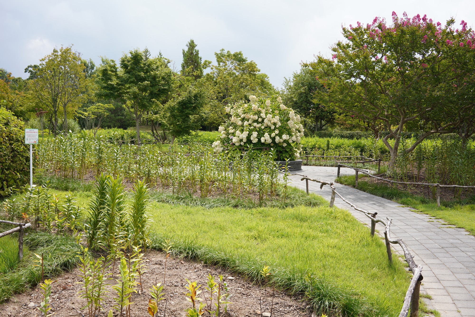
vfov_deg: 37.9
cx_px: 238
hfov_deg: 54.4
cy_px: 158
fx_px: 462
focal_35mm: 35
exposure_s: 1/100
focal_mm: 35
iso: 100
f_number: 10
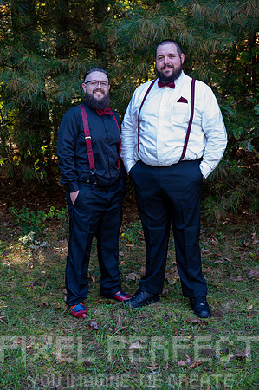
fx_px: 595
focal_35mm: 55
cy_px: 195
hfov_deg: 24.6
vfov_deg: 36.3
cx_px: 130
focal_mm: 55
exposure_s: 1/60
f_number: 5.6
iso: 720
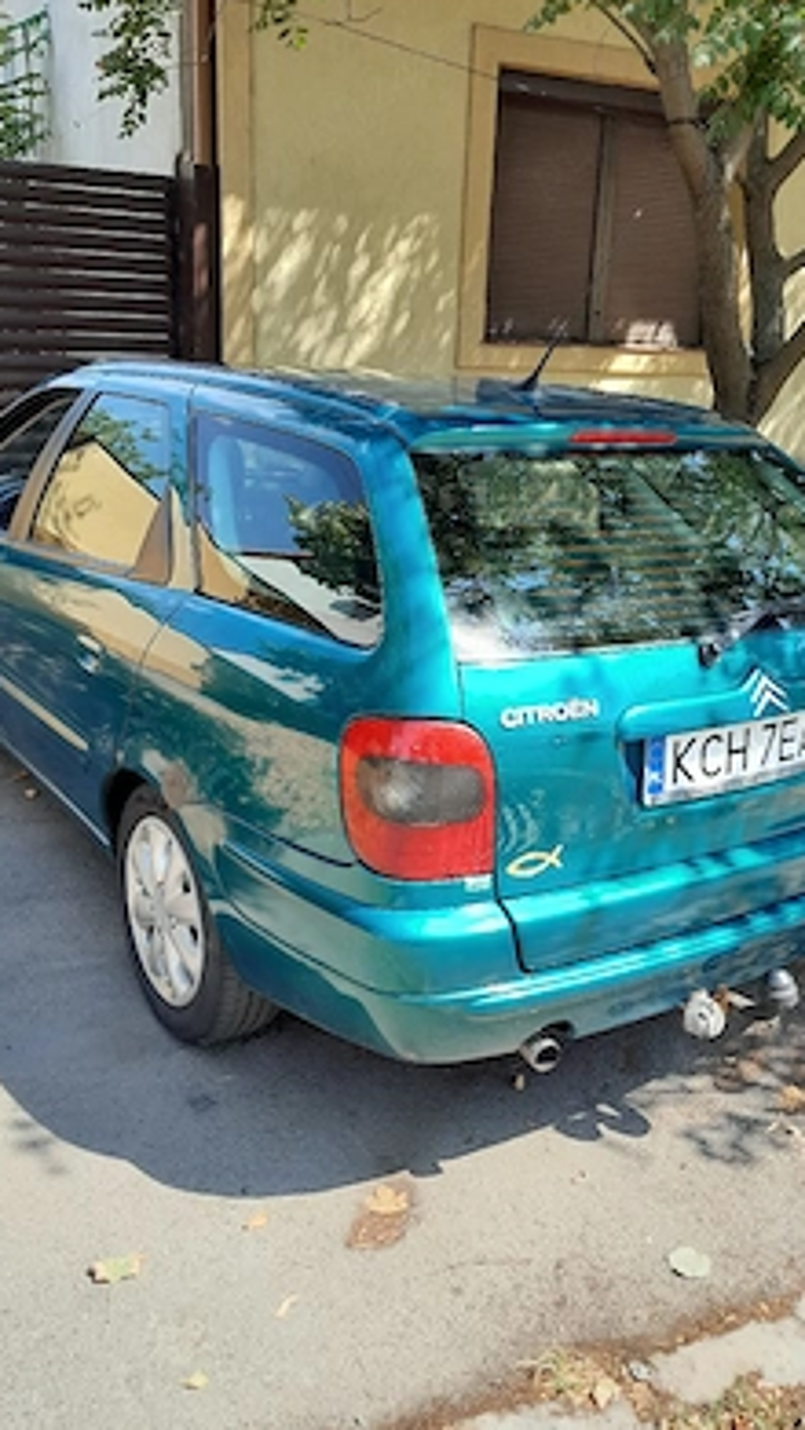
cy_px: 720
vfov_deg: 66.1
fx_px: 1100
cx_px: 435
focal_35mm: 29
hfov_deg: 40.2
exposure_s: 1/385
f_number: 1.8
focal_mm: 4
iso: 40
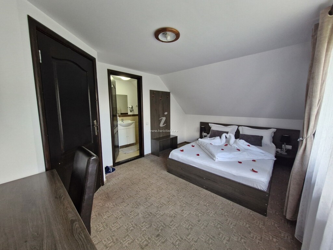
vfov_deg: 89.9
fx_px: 125
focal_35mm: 13
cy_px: 125
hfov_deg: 106.2
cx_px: 166
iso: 250
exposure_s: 1/50
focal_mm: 1.74
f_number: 2.2
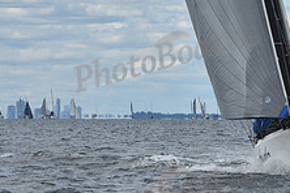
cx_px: 327
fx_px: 4205
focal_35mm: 522
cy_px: 108
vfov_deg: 2.6
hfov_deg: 3.9
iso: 250
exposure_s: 1/800
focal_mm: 200
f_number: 11
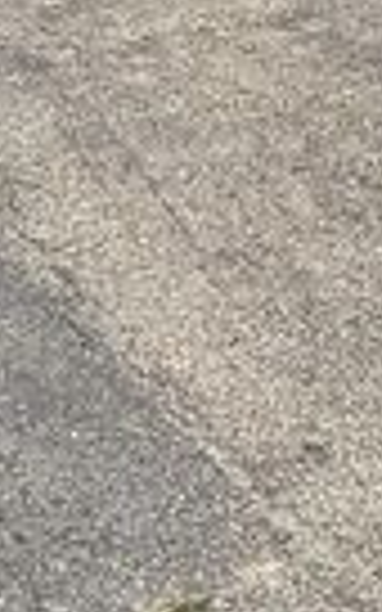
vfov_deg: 13.2
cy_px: -454
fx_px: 2415
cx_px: 692
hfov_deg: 8.7
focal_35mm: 145
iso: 16
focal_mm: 3
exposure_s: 1/2801
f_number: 1.8
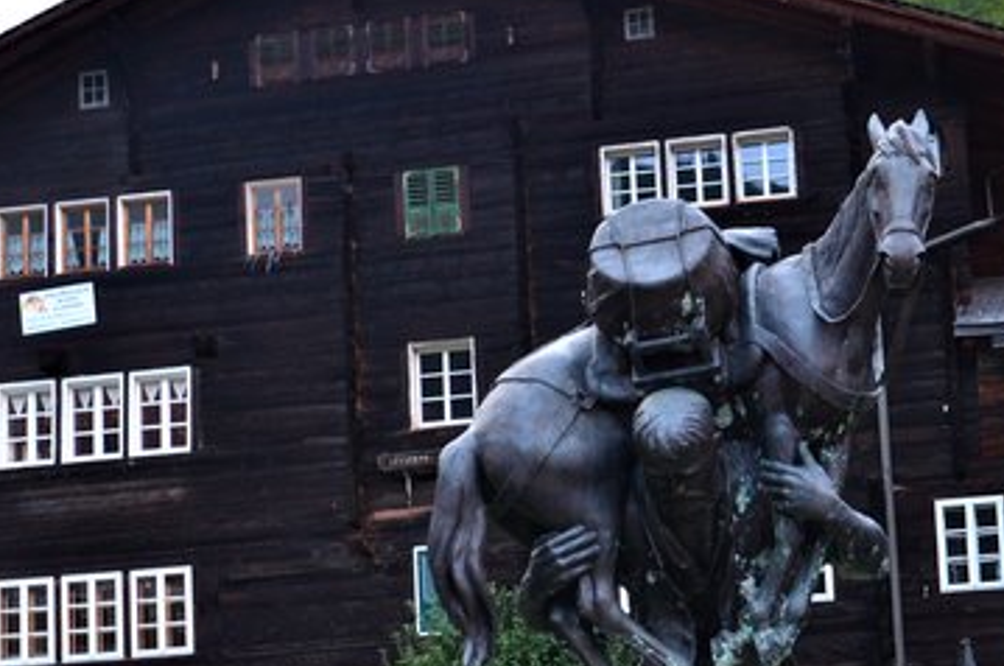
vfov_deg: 15.5
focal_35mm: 87
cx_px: 643
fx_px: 2422
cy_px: 571
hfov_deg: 23.3
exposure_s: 1/10
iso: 320
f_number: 5.6
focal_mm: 26
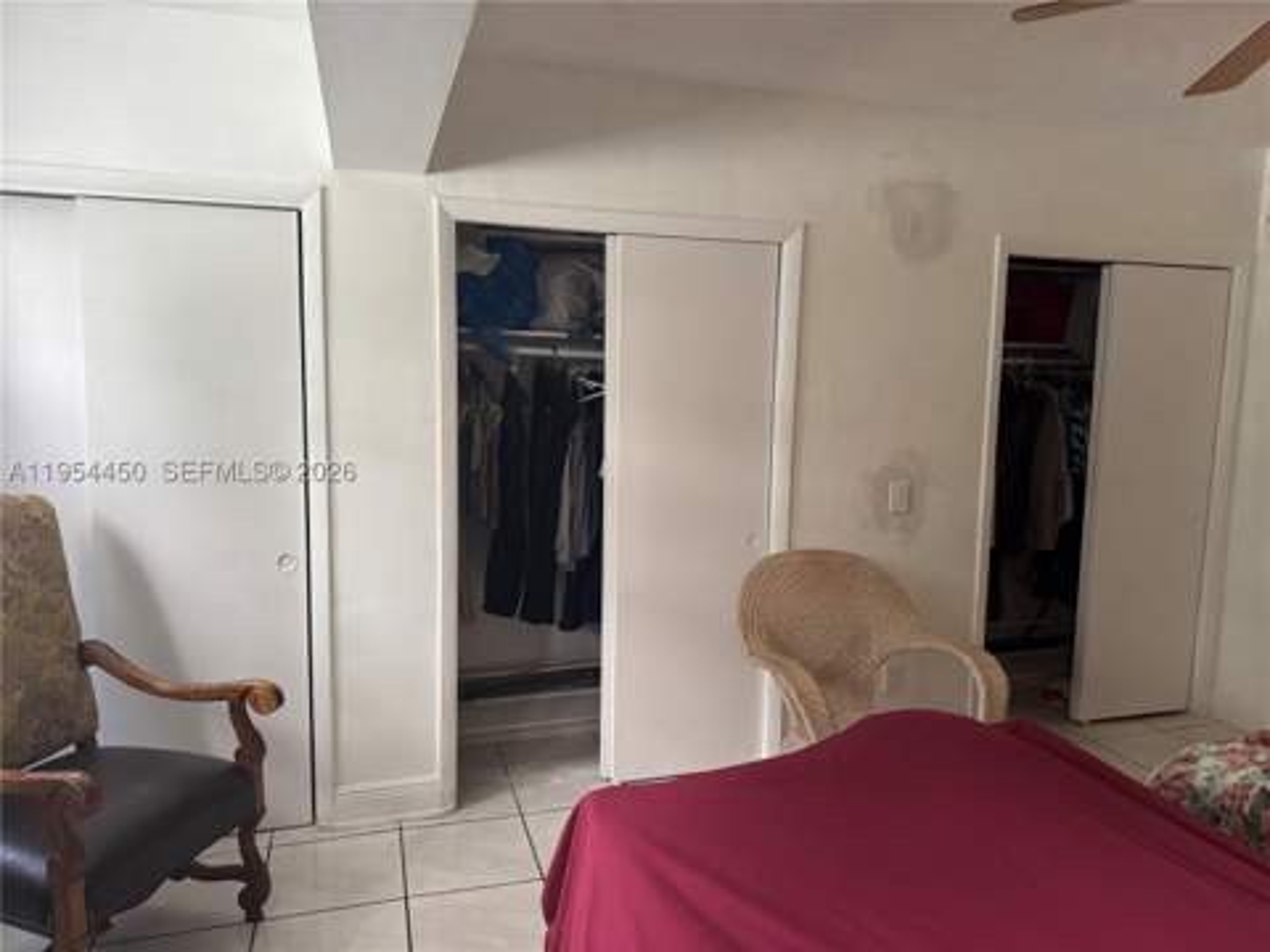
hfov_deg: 71.6
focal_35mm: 24
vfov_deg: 56.8
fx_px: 881
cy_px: 476
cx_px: 635
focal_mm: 6.76
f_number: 1.78
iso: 320
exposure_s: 1/60
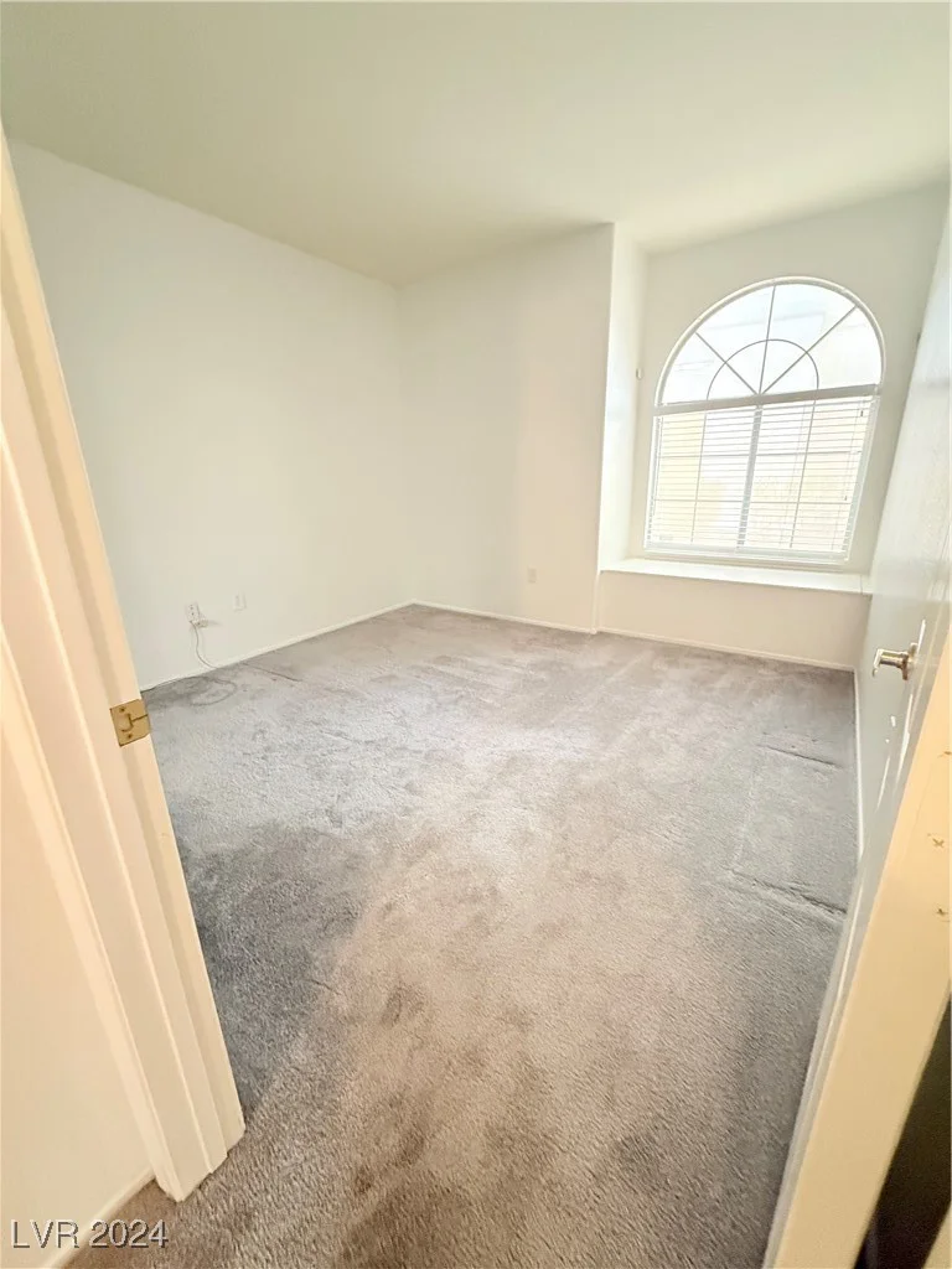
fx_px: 513
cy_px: 634
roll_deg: +1.1
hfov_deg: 85.7
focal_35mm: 14
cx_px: 476
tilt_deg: -17.3
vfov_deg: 102.1
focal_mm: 2.22
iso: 1000
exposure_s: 1/40
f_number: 2.2
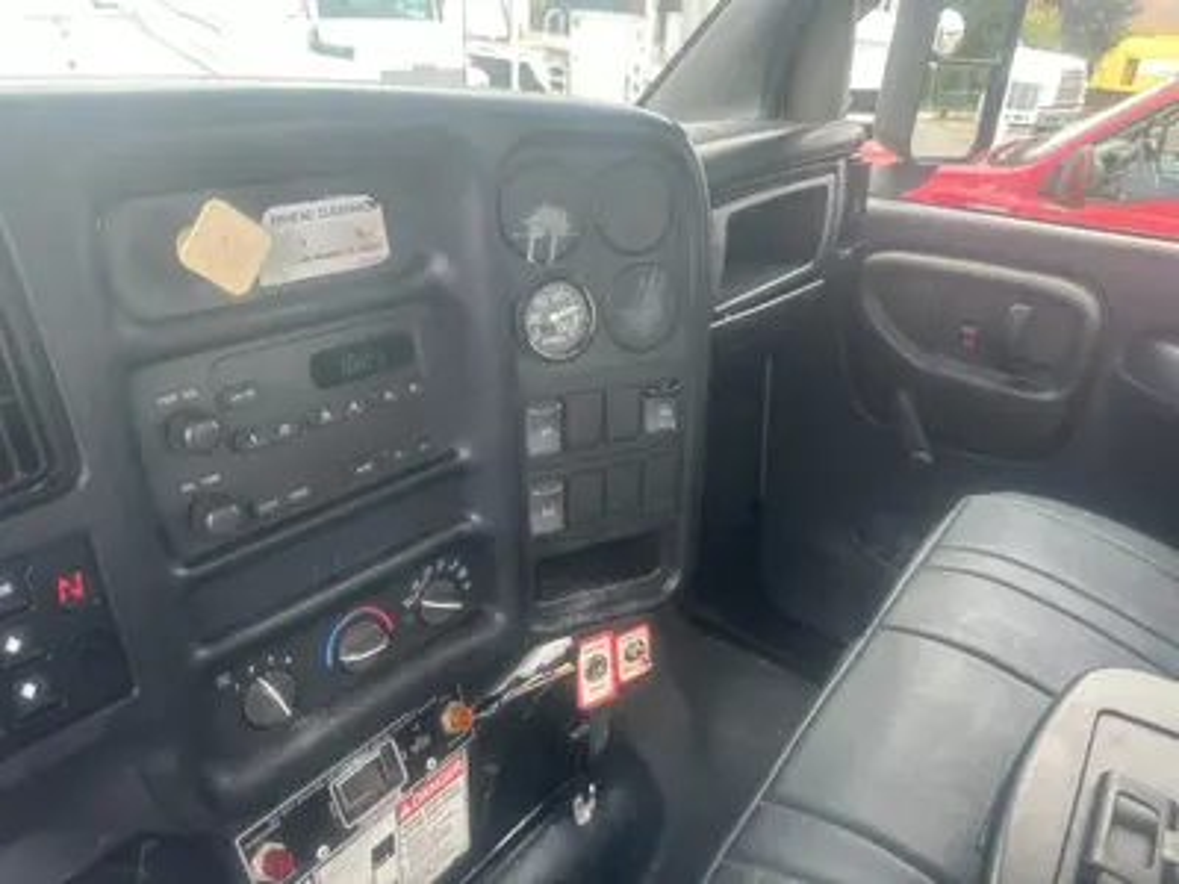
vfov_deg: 56.8
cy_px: 442
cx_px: 590
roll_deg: -3.7
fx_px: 817
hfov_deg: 71.6
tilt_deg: -28.0
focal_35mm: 24
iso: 80
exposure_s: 1/121
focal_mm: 6.86
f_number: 1.78
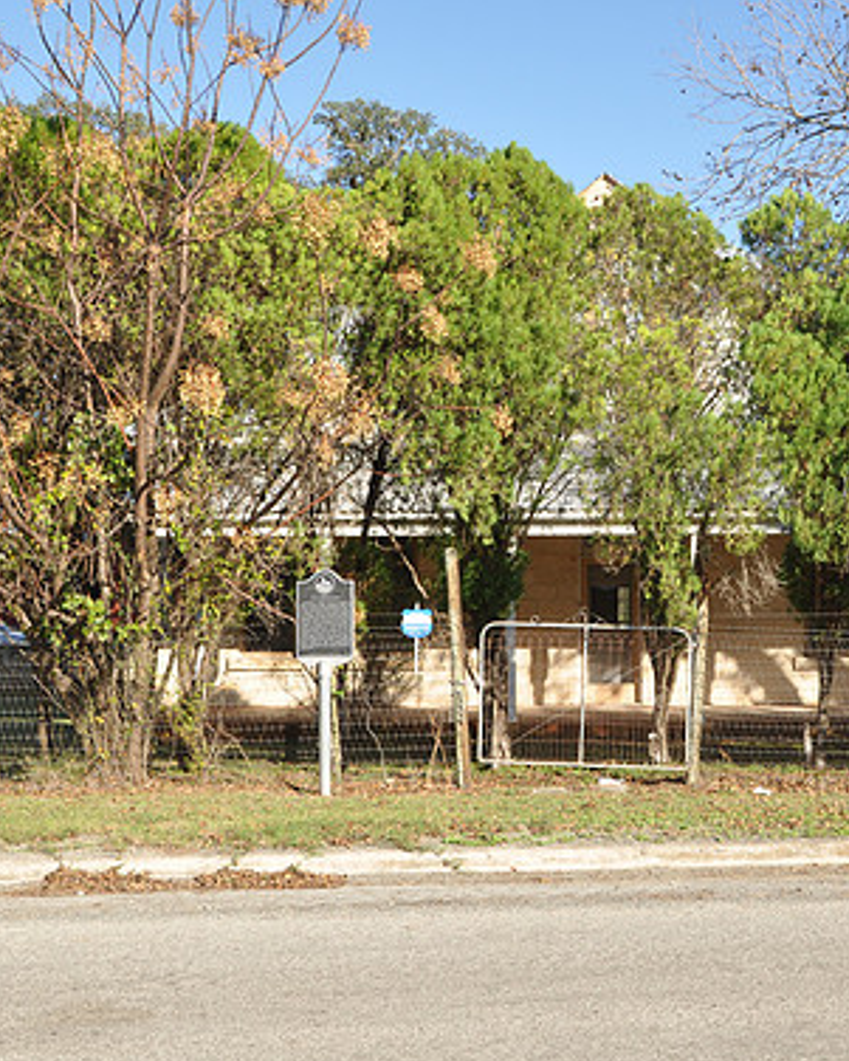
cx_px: 629
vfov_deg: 36.0
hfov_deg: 28.7
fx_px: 1633
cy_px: 538
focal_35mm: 52
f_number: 10
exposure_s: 1/100
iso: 200
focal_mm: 24
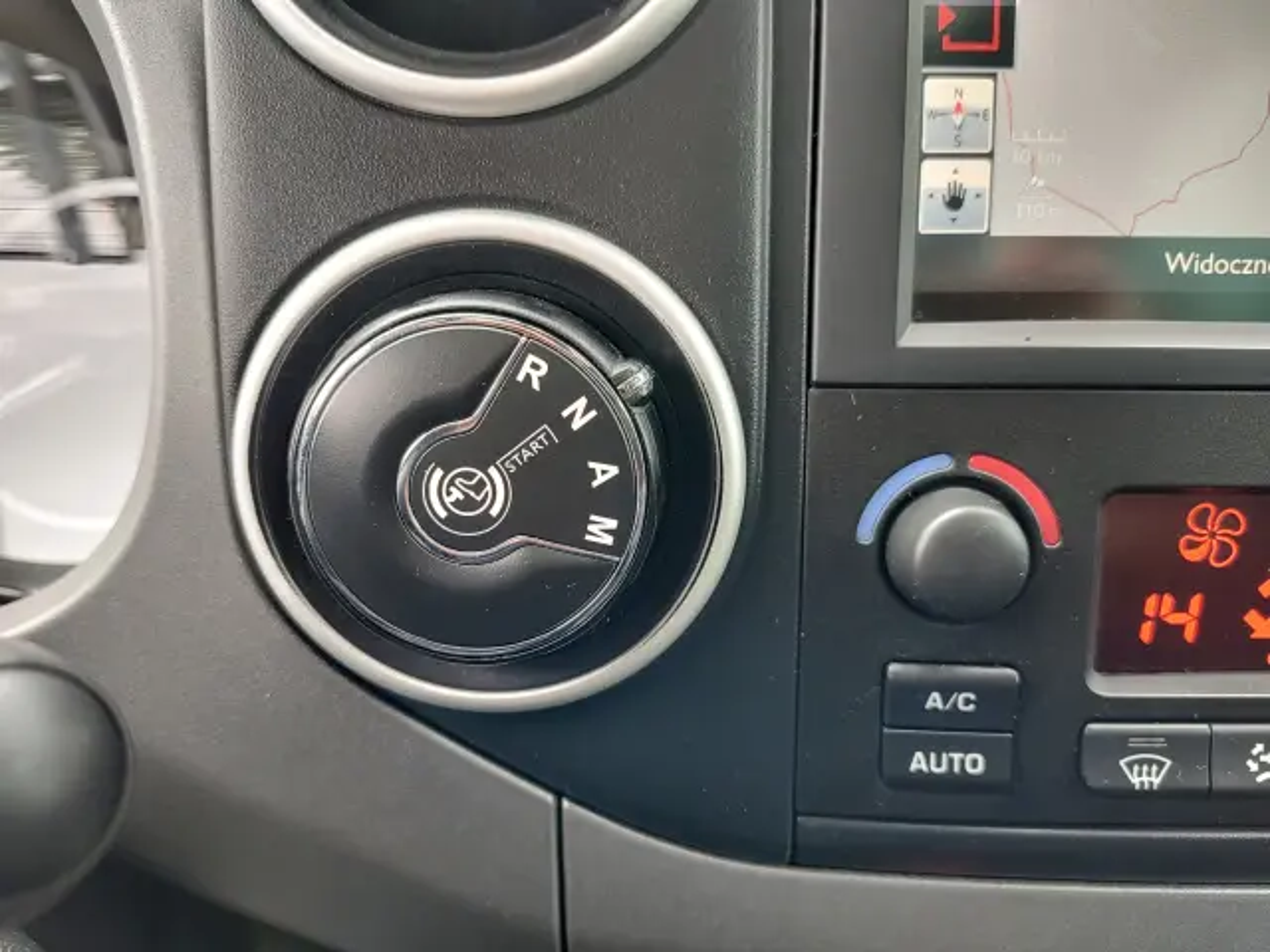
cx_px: 635
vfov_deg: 58.9
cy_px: 476
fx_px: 844
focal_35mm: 23
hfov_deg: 73.9
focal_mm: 5.56
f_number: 1.8
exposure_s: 1/100
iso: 195
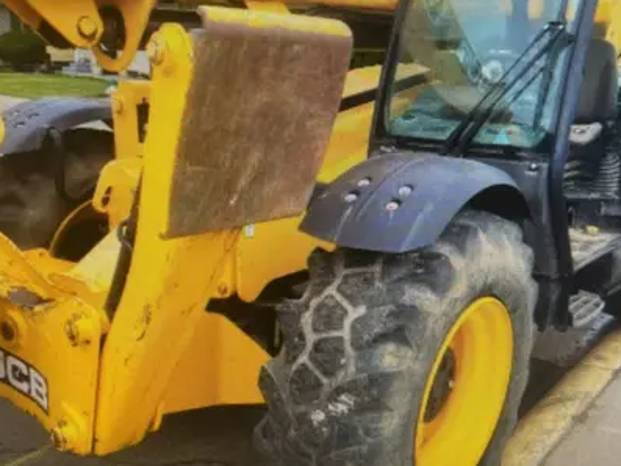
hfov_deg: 51.2
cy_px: 176
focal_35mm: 36
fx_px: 646
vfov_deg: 39.4
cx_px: 354
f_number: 1.6
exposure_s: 1/111
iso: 125
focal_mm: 4.2
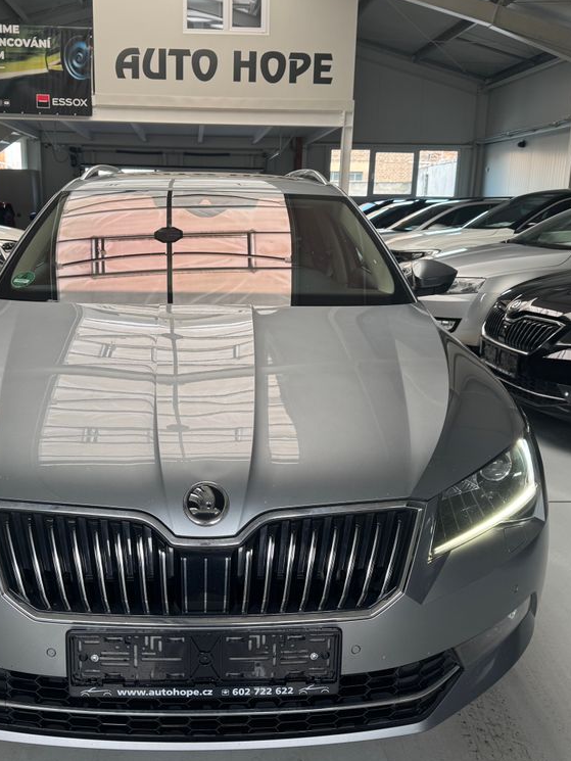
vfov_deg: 55.3
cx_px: 232
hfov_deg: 42.8
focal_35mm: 33
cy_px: 382
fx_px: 726
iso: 80
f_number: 1.78
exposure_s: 1/121
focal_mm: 6.76
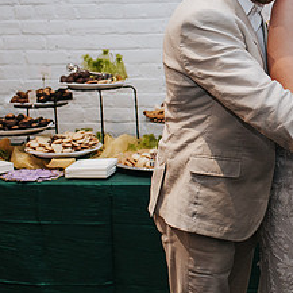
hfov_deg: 20.7
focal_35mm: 80
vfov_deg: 21.6
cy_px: 97
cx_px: 313
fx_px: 766
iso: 1000
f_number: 2.8
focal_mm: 35
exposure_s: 1/200
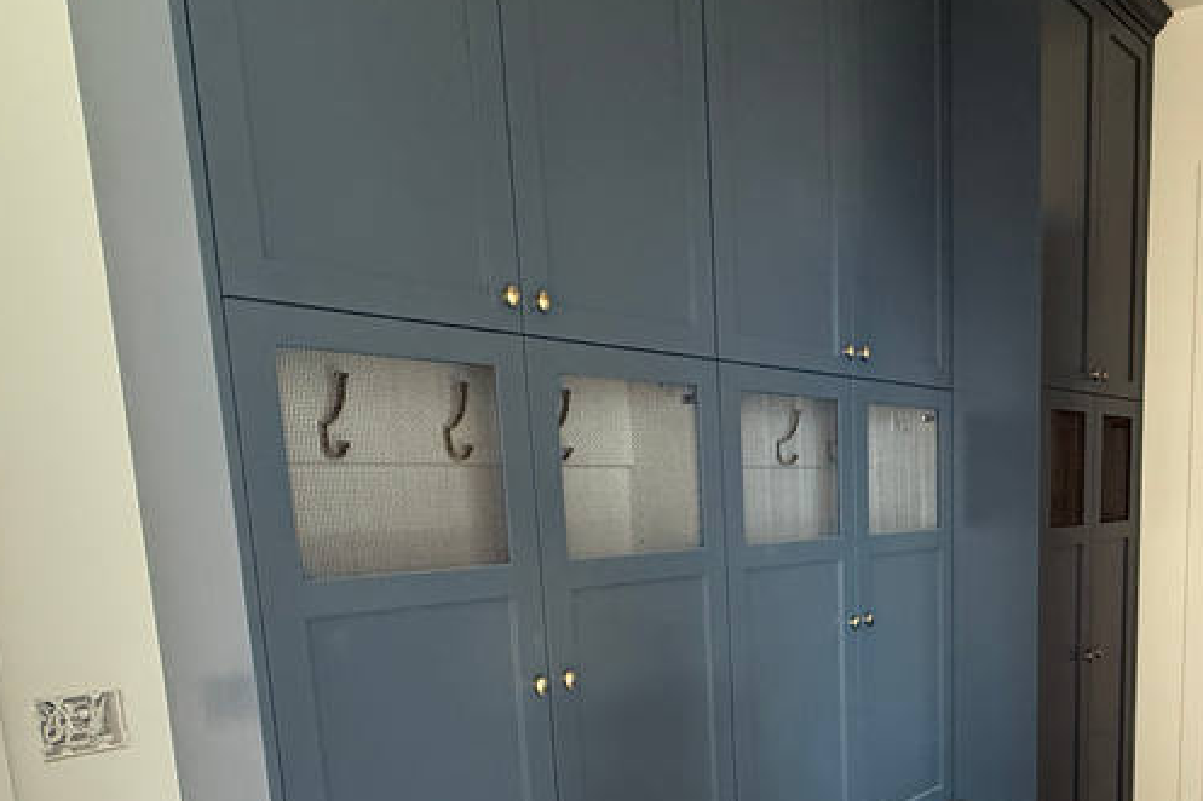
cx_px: 1012
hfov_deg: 56.1
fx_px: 1002
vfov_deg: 41.6
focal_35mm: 30
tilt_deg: -9.9
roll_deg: +0.8
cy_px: 644
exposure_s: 1/74
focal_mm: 2.22
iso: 400
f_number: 2.2
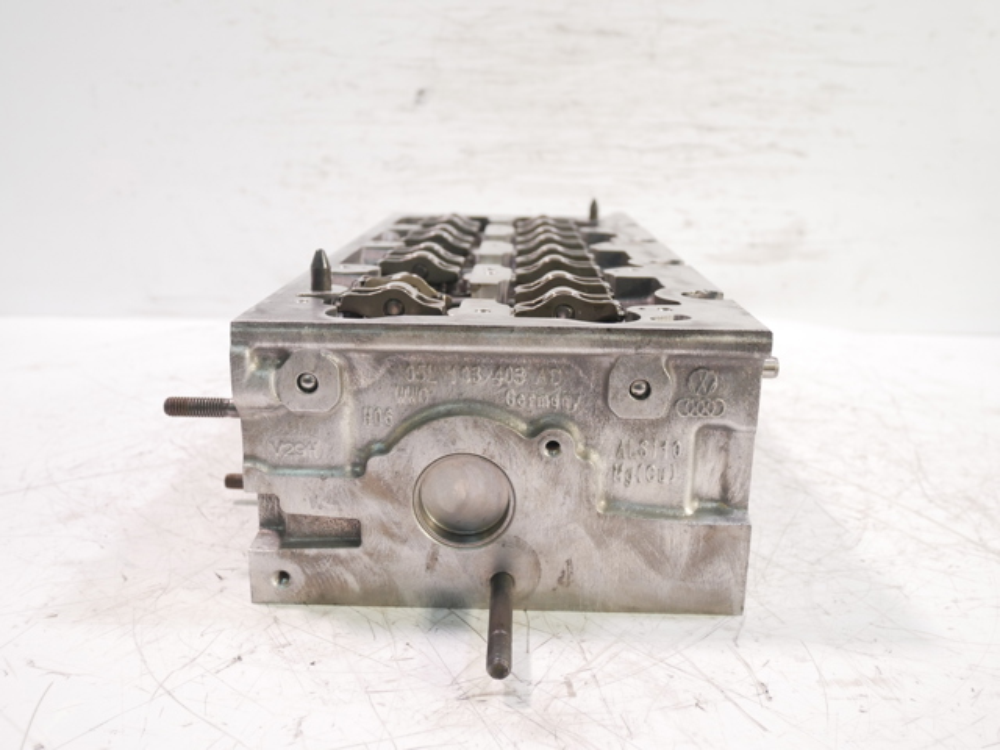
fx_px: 924
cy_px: 375
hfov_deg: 56.8
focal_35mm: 32
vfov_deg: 44.2
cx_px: 500
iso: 1000
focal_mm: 16
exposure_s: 1/60
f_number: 3.9
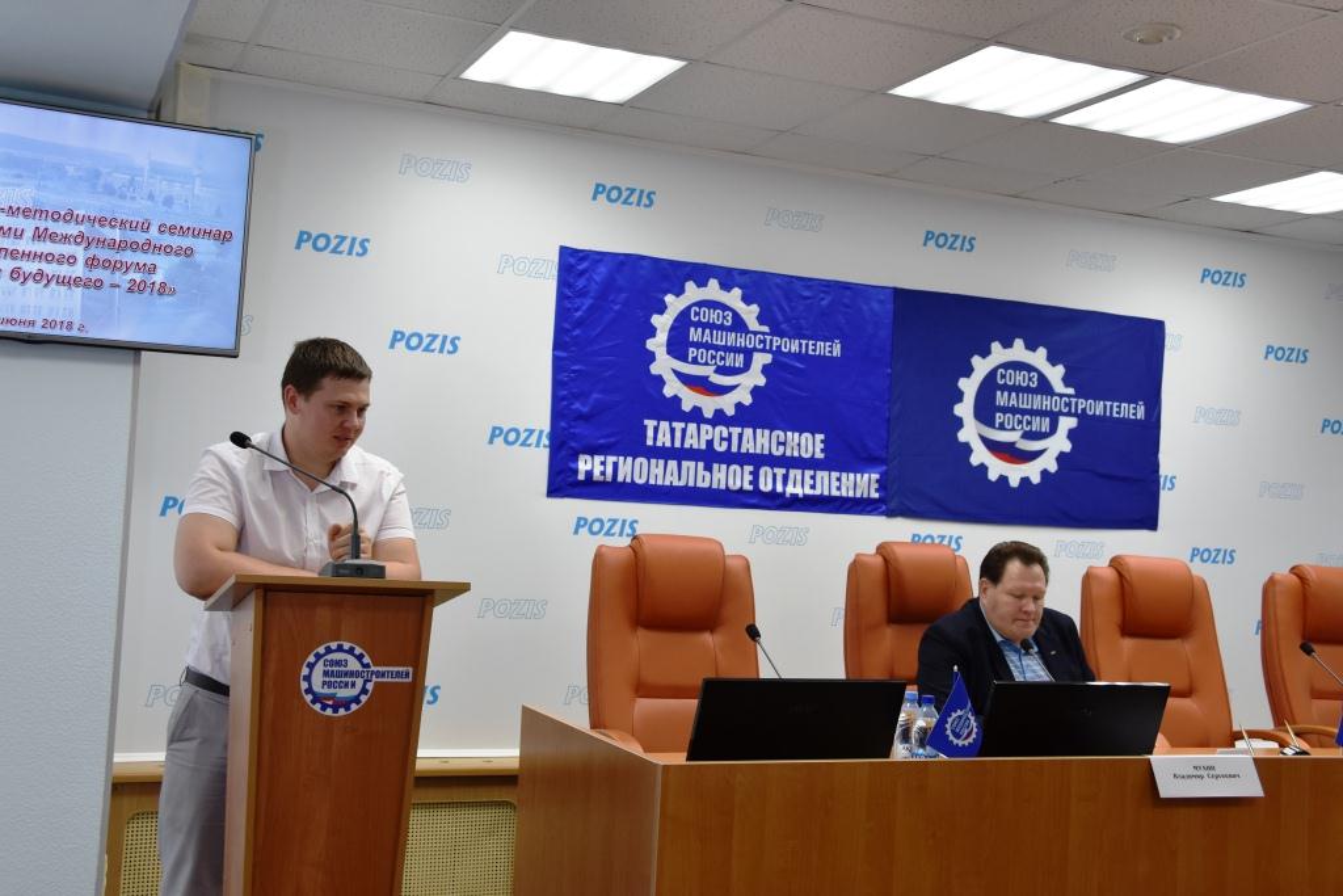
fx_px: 1511
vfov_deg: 33.0
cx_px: 672
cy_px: 448
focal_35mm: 40
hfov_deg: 47.9
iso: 800
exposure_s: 1/160
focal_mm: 27
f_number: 6.3
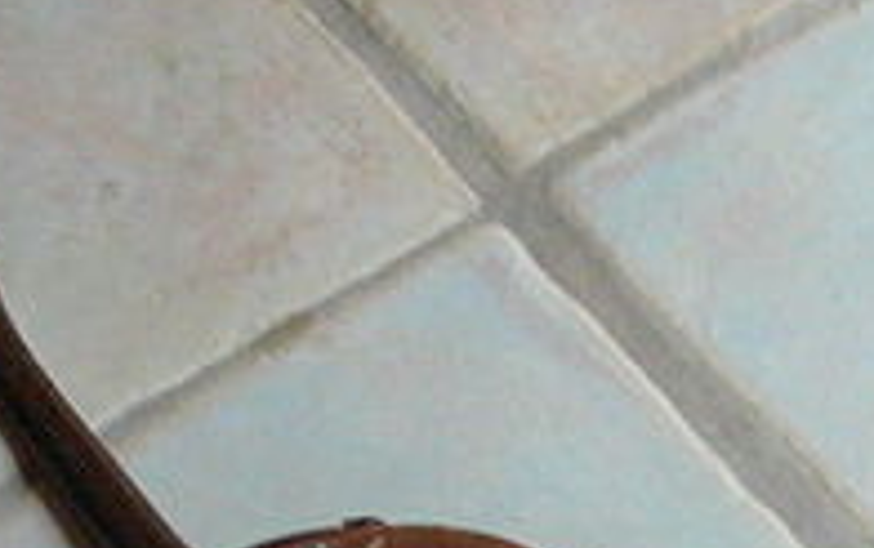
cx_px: 878
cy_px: 1644
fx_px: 4507
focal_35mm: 189
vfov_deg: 6.4
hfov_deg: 11.0
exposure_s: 1/60
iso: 200
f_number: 2.8
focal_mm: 5.2
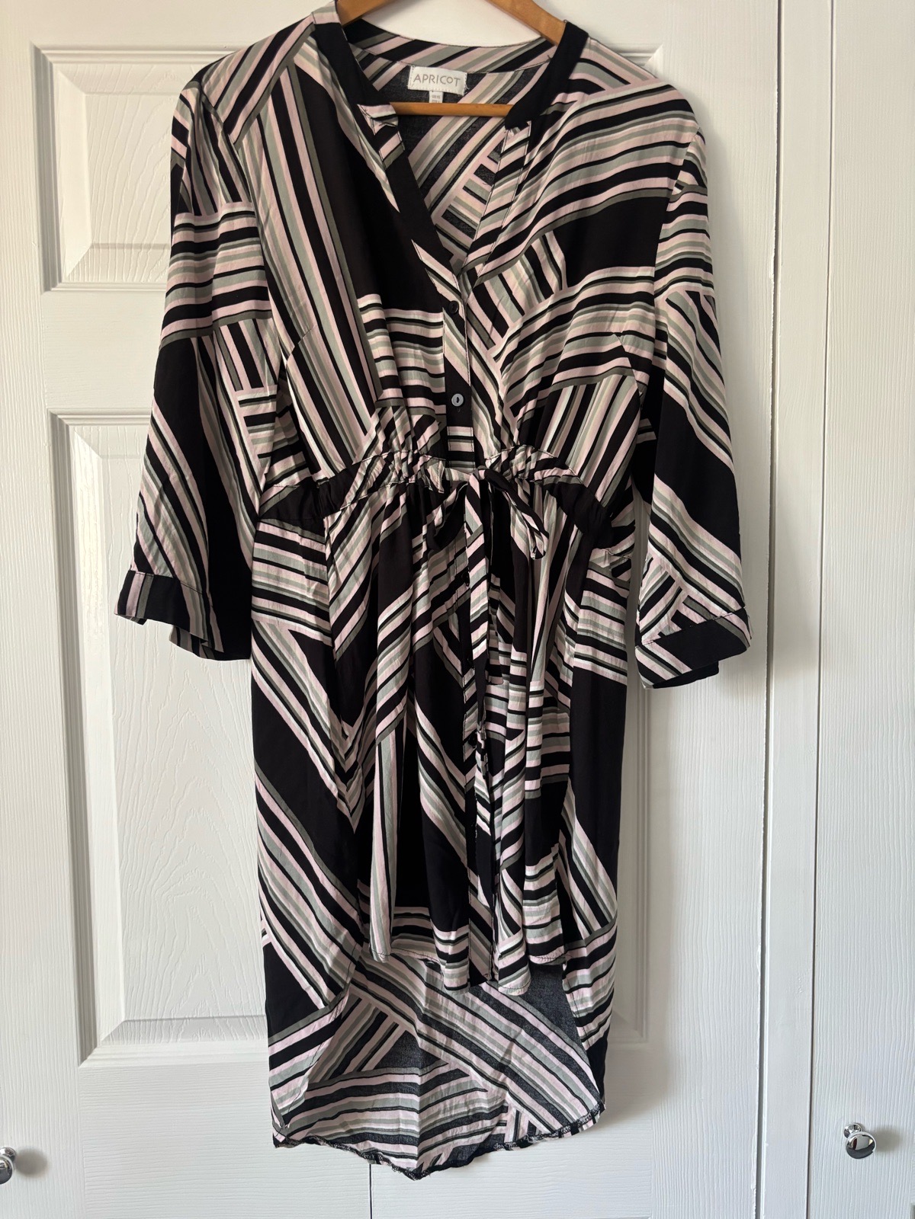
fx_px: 916
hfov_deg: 53.1
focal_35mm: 26
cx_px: 458
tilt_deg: -5.4
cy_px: 610
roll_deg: +0.8
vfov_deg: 67.3
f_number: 1.6
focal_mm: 5.96
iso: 250
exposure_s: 1/60
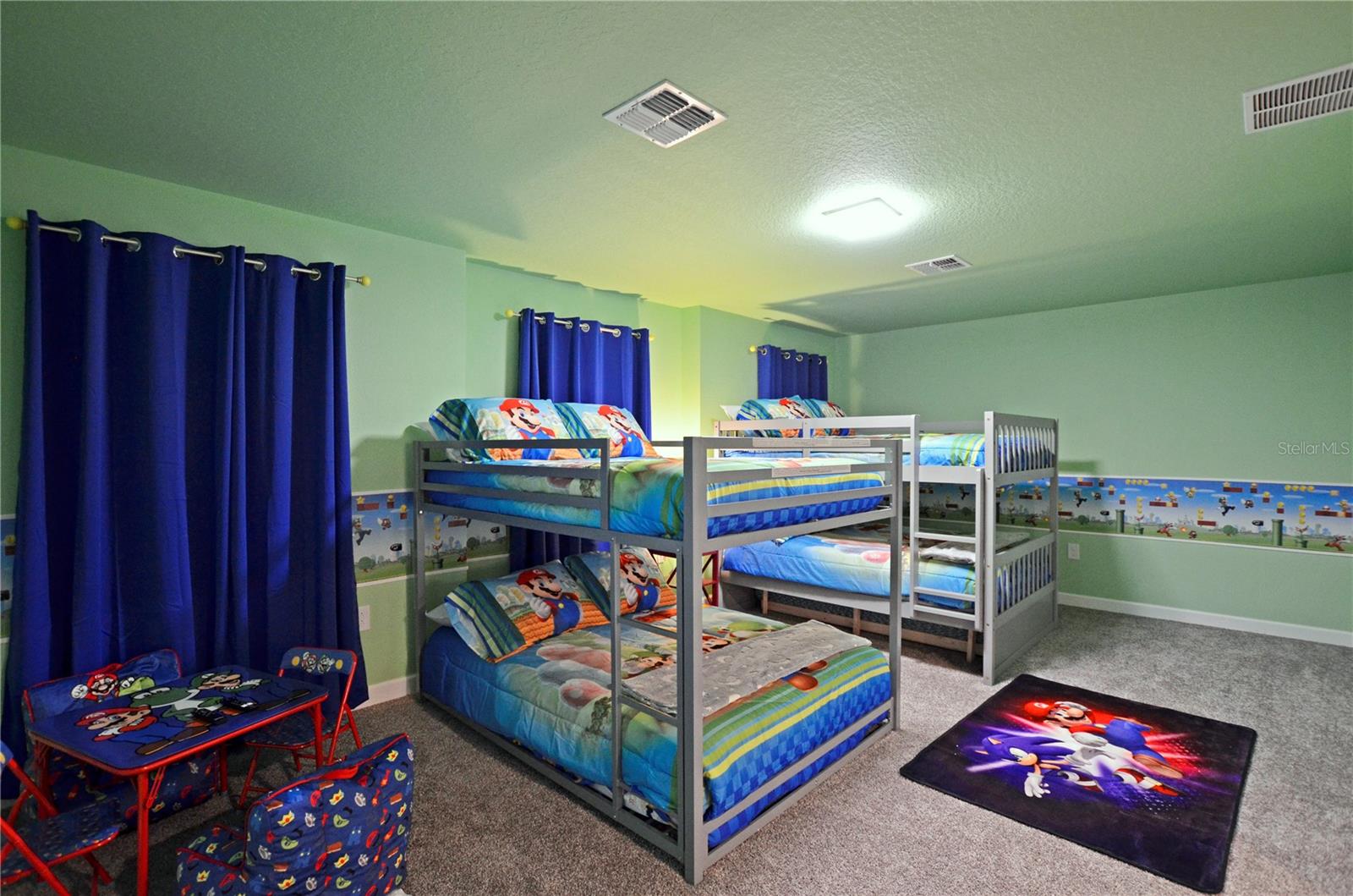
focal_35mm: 15
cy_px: 448
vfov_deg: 77.0
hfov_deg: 100.5
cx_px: 676
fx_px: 562
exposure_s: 1/25
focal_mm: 10
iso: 800
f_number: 4
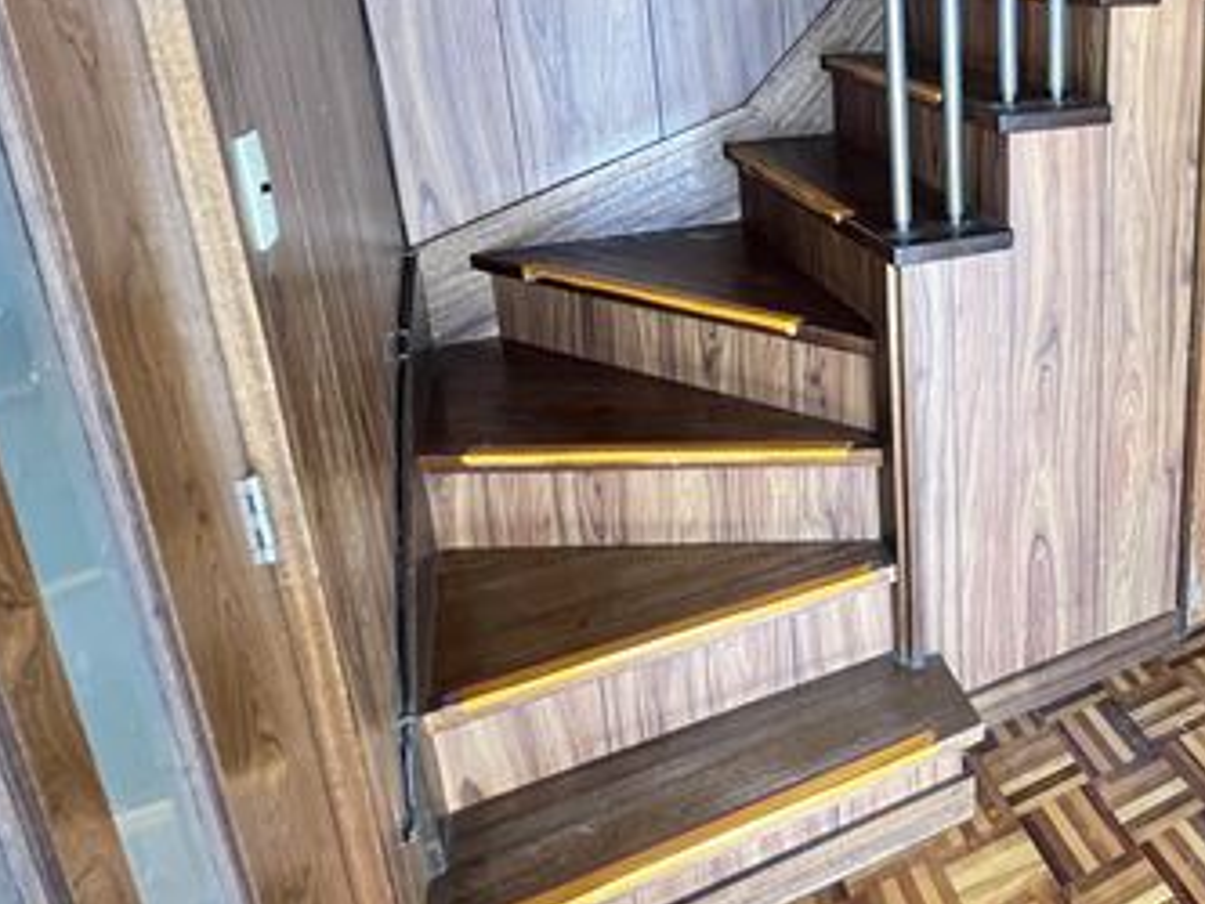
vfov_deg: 52.3
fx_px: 871
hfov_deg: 60.2
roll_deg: +0.0
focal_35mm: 25
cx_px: 1057
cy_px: 217
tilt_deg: -14.9
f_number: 1.8
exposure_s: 1/60
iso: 500
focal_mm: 1.57
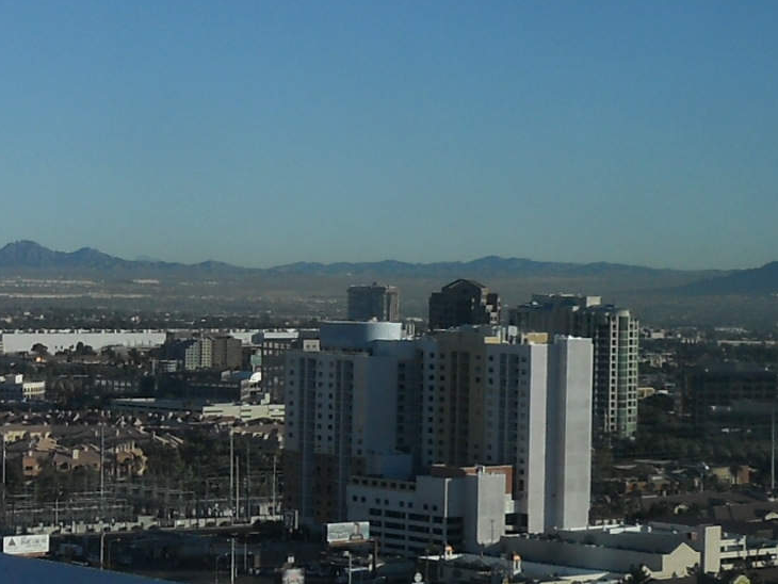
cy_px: 440
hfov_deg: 16.8
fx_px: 2585
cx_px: 48
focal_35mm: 115
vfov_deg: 12.8
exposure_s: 1/400
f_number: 3.1
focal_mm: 6.72
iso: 80
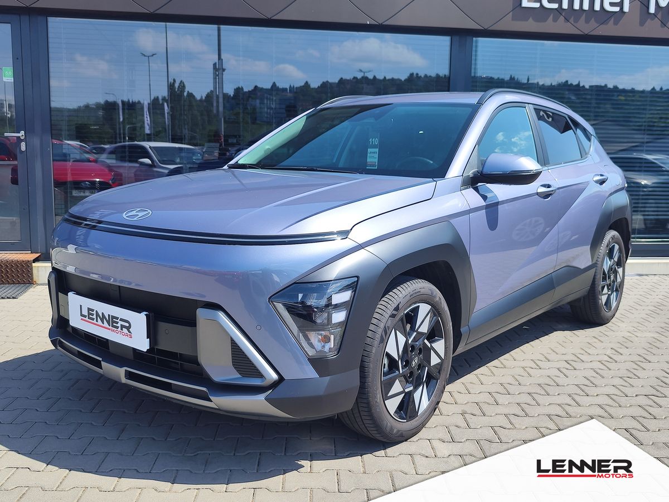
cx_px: 334
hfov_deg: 73.9
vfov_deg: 58.9
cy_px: 251
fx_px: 445
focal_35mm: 23
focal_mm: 7.01
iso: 50
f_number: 1.69
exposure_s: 1/689
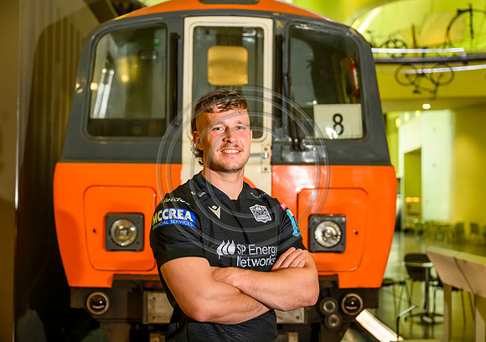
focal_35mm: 54
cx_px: 257
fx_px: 746
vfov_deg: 25.8
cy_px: 171
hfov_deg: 36.1
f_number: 3.2
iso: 2500
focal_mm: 51
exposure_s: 1/200
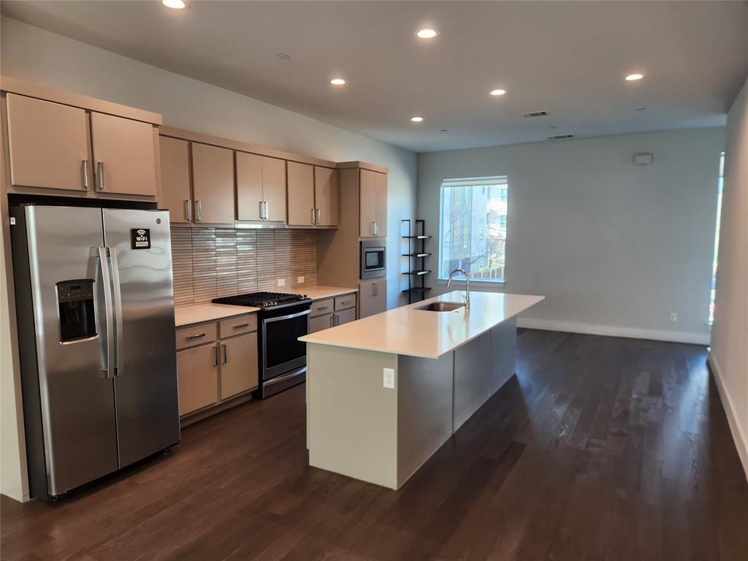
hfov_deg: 73.9
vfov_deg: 58.9
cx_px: 374
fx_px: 497
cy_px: 280
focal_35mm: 23
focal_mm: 5.4
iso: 100
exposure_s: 1/120
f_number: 1.8
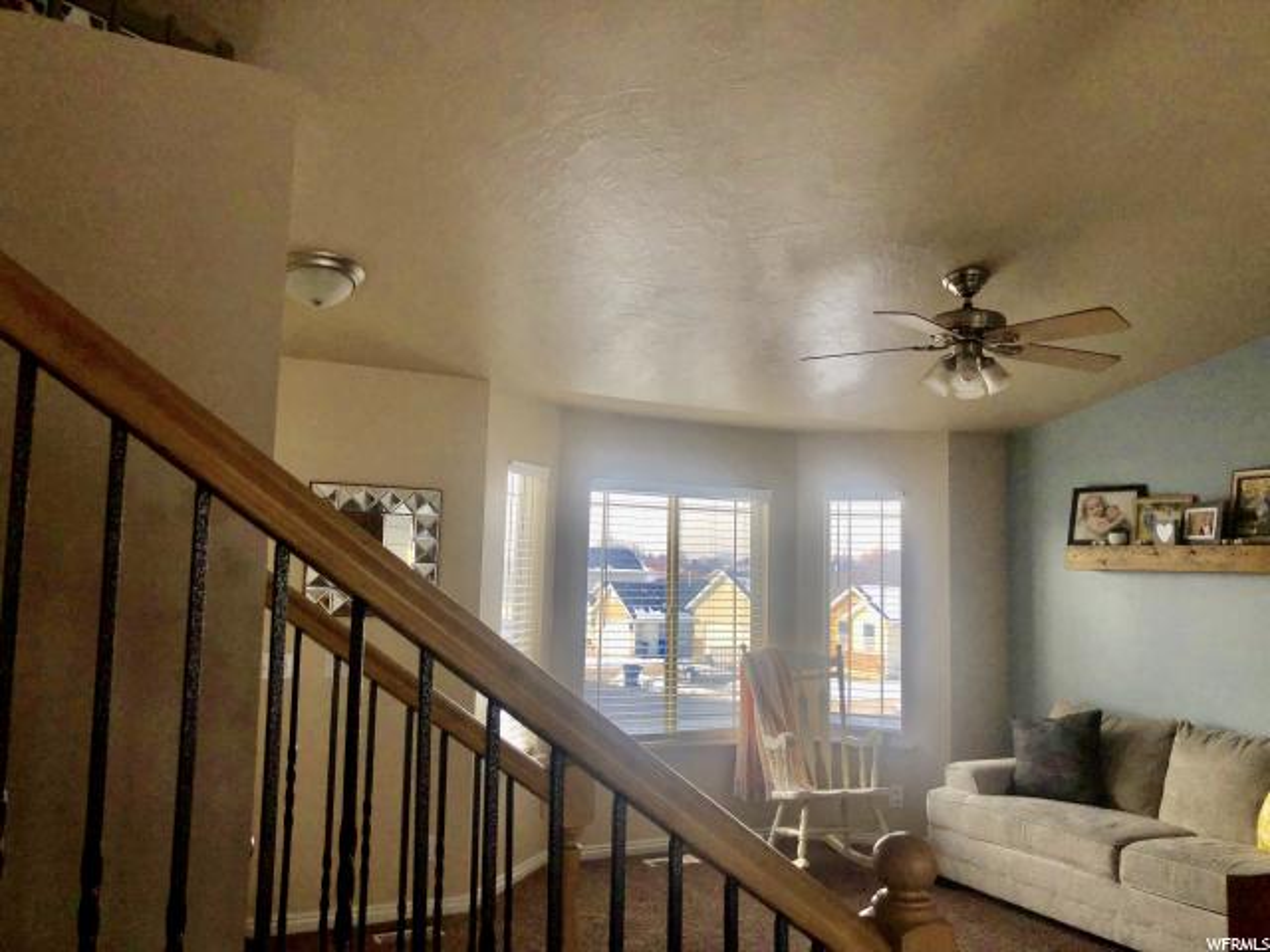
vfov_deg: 49.7
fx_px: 1027
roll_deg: -2.5
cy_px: 476
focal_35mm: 28
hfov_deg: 63.4
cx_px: 635
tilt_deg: +5.9
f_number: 1.8
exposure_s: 1/432
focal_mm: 4
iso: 20
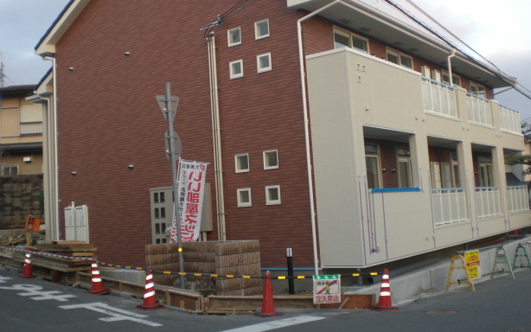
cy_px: 134
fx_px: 608
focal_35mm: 42
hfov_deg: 47.2
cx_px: 275
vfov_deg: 30.5
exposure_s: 1/80
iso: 100
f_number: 3.1
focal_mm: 6.3
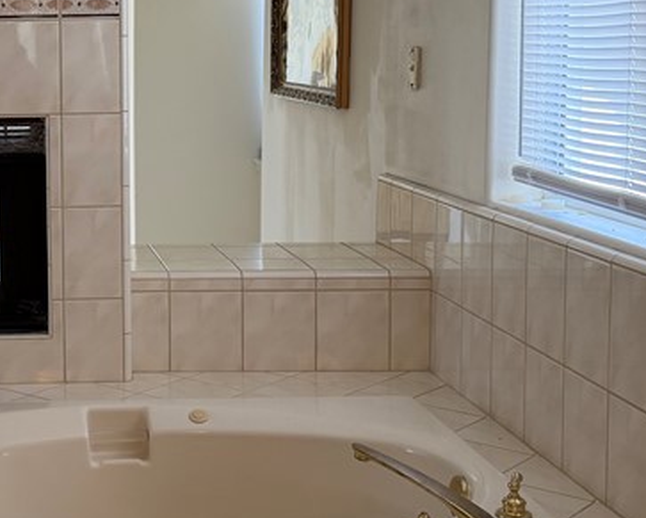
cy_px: 142
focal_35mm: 66
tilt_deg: -4.5
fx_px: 1263
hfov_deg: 27.2
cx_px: 14
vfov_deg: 23.0
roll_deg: +1.5
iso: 125
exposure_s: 1/202
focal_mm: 6.76
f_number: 1.78
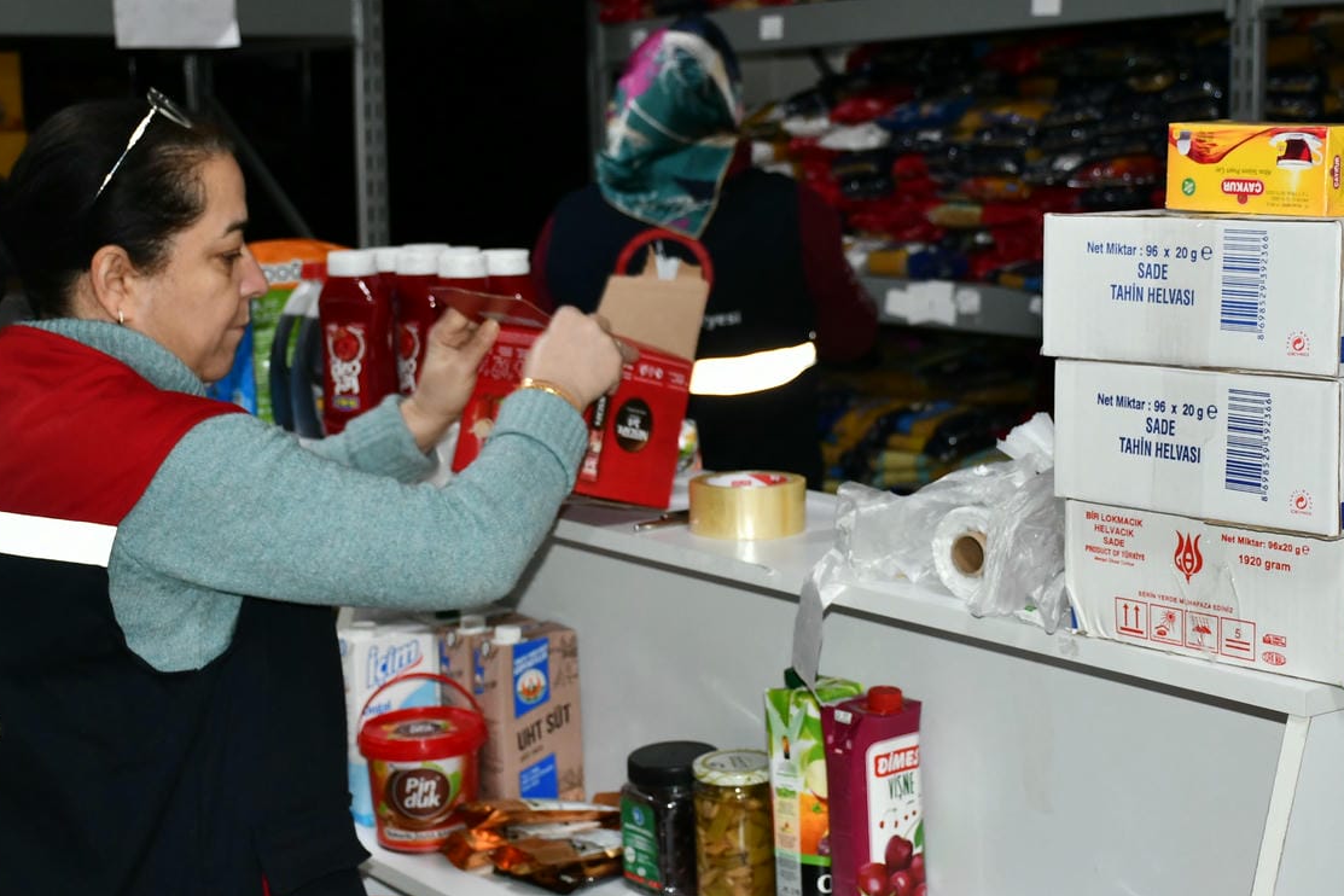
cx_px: 735
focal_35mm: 69
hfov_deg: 29.2
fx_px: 2576
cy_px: 373
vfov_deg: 19.7
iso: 560
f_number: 4
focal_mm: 32
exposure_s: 1/60
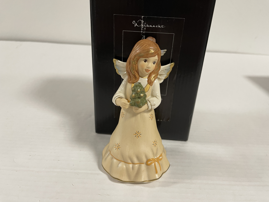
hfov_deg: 69.4
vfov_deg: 54.9
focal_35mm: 25
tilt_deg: -25.1
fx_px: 194
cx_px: 134
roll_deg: -4.6
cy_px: 101
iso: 125
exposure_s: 1/50
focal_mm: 5.1
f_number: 1.6
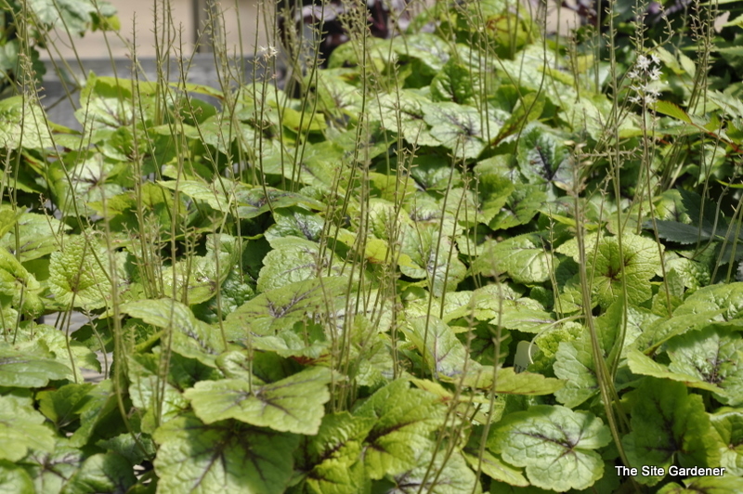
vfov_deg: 14.7
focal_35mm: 93
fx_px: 1918
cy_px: 247
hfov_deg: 21.9
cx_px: 372
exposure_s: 1/320
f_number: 9
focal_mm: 62
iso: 200
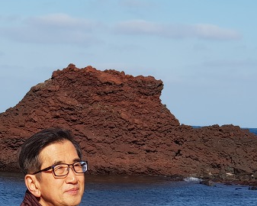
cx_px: 71
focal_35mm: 115
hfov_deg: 16.6
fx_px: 875
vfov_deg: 13.2
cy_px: 212
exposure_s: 1/930
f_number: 2.4
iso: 25
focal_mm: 6
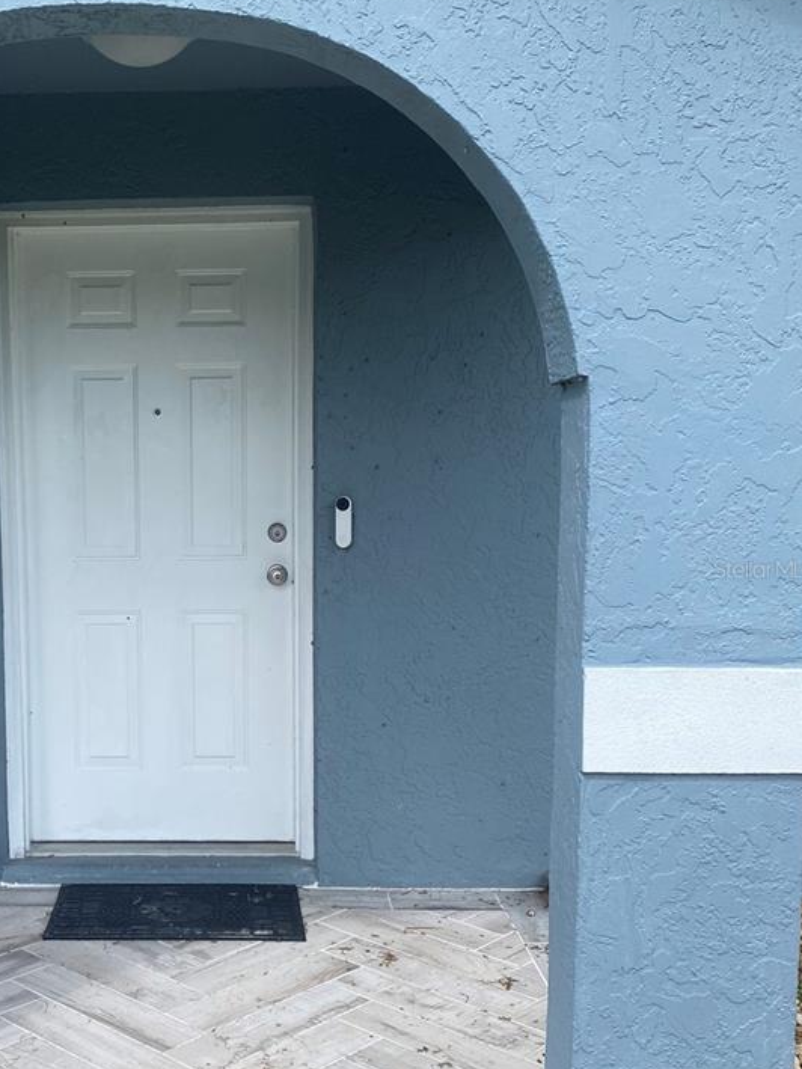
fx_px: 1359
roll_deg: +0.1
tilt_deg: -4.3
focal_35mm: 44
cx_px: 142
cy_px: 568
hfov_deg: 31.9
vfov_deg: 42.9
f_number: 1.8
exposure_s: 1/1464
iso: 32
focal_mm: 4.25
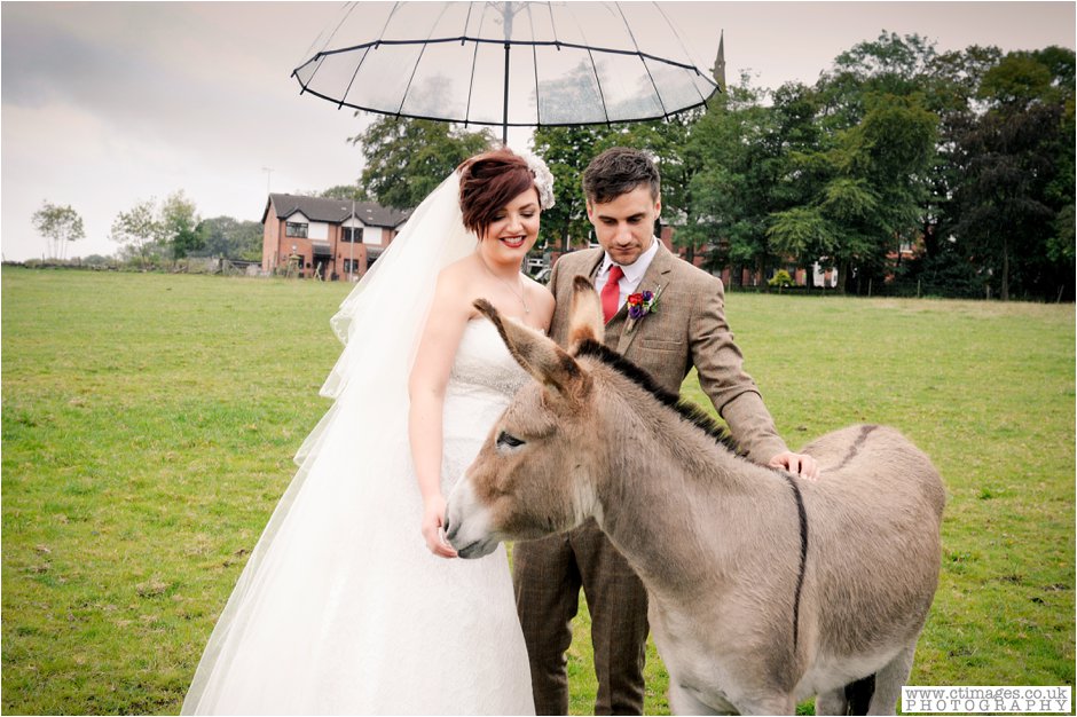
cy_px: 358
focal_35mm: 55
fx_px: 1645
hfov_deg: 36.3
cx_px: 538
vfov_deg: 24.6
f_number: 8
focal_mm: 55
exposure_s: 1/250
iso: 800
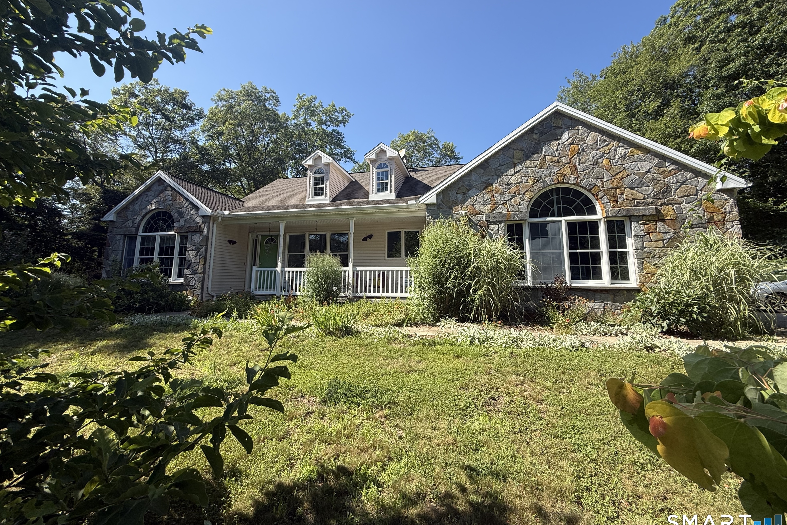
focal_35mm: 15
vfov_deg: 77.0
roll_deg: -0.7
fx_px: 328
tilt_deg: +9.6
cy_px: 232
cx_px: 382
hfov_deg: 100.4
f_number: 2.2
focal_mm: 2.22
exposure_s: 1/820
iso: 50
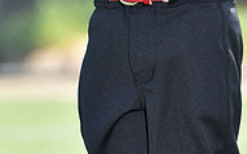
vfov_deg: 2.0
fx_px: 4302
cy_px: -170
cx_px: 157
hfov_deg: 3.3
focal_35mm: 640
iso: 80
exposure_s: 1/200
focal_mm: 200
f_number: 5
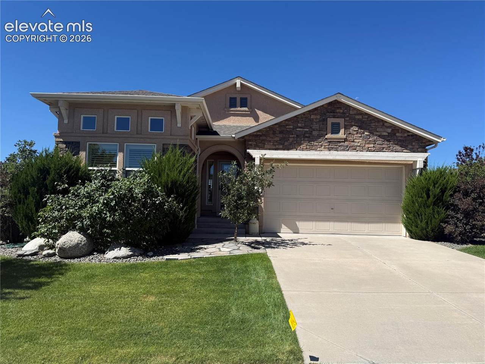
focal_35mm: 24
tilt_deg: +4.0
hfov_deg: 71.6
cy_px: 182
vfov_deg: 56.8
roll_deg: -1.4
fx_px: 336
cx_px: 242
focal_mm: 6.76
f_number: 1.78
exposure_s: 1/4167
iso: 80
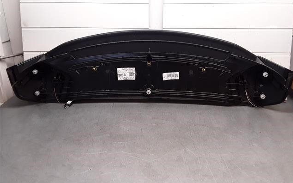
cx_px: 148
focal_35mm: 30
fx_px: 240
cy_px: 81
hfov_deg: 62.9
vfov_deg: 41.8
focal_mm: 2.91
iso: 64
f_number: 1.9
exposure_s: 1/100
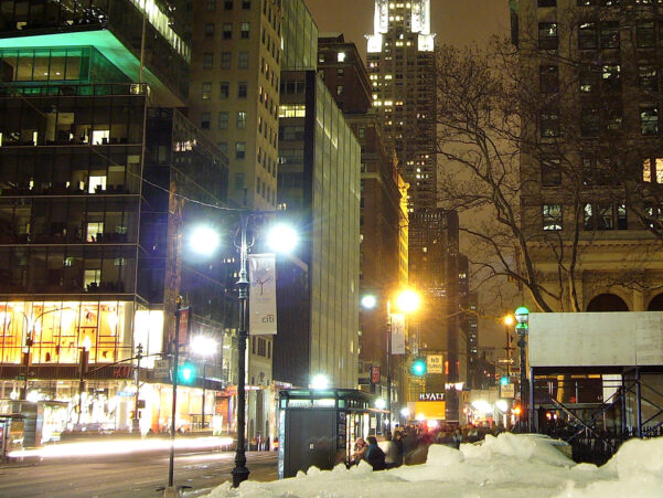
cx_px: 441
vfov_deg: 23.1
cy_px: 137
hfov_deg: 30.5
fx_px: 1207
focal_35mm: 63
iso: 80
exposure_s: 1.3
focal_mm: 6.1
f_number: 3.1
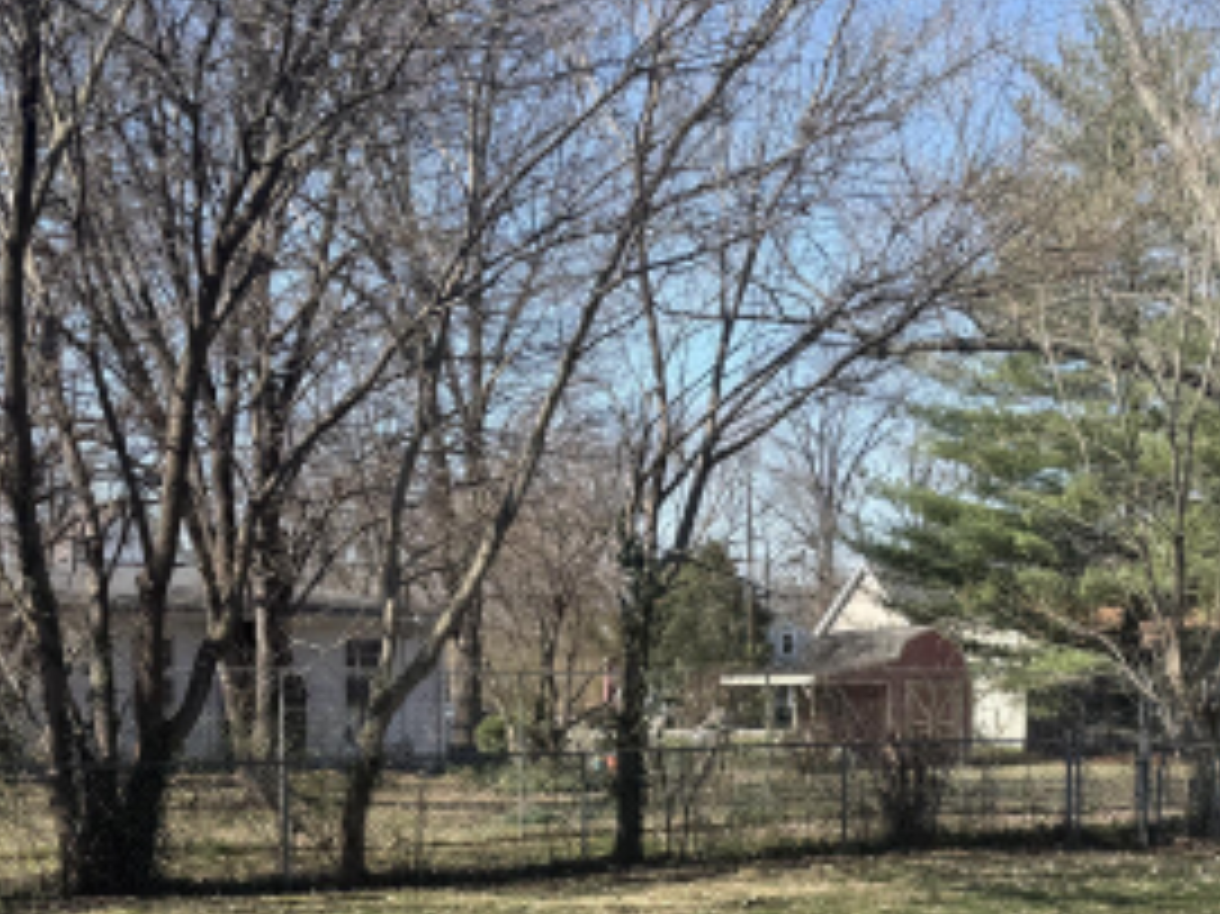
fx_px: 2078
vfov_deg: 24.3
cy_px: 756
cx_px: 633
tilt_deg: -2.0
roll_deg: +0.2
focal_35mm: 59
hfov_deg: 32.7
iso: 80
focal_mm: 6.76
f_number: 1.78
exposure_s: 1/2169
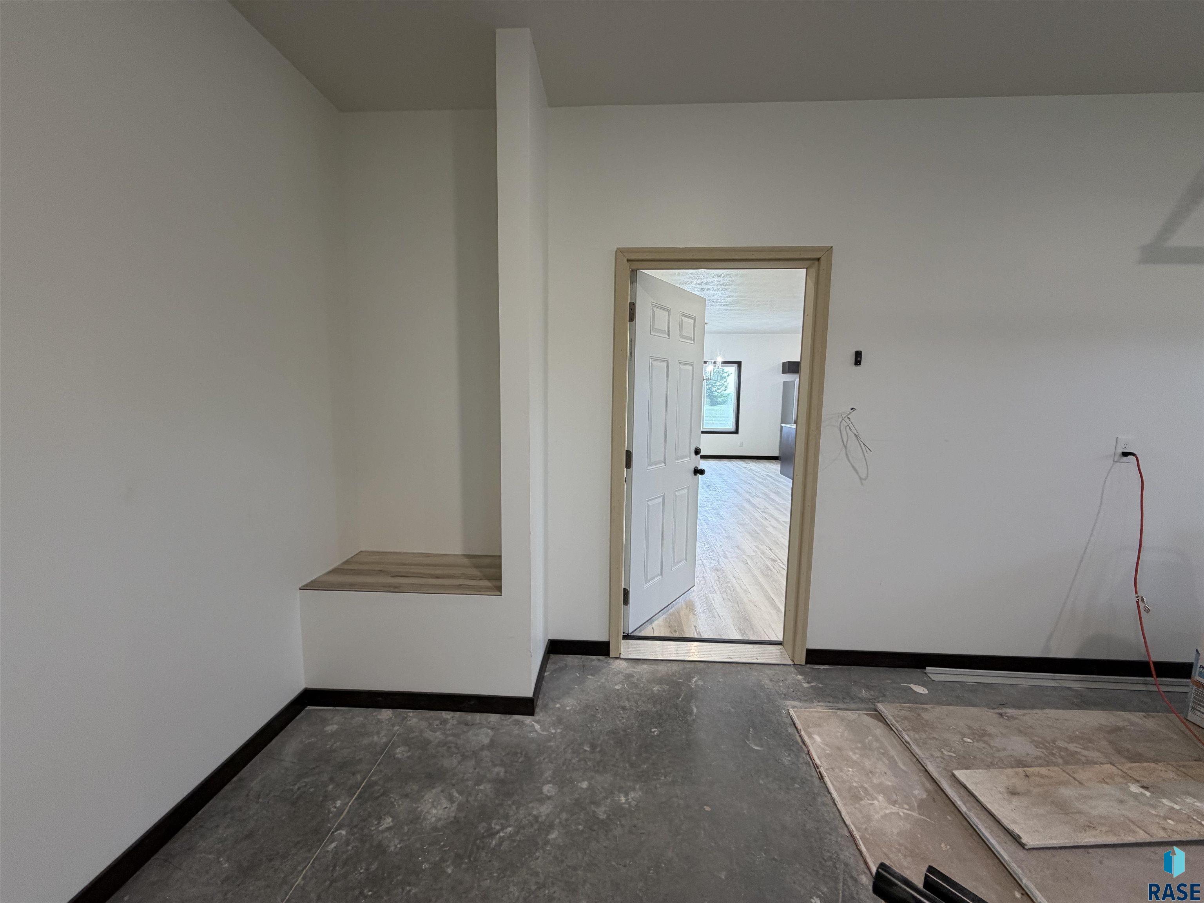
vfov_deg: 85.7
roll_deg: +0.2
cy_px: 452
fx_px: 487
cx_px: 602
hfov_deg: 102.1
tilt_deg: -7.9
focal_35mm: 14
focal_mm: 2.22
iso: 160
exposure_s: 1/60
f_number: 2.2
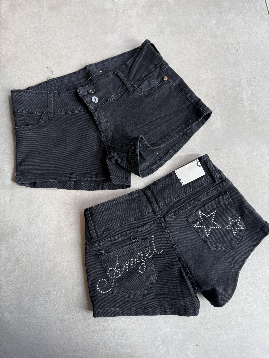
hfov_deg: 56.8
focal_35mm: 24
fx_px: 249
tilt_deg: -79.1
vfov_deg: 71.6
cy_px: 179
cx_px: 134
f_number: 1.78
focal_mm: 6.76
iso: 64
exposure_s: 1/227
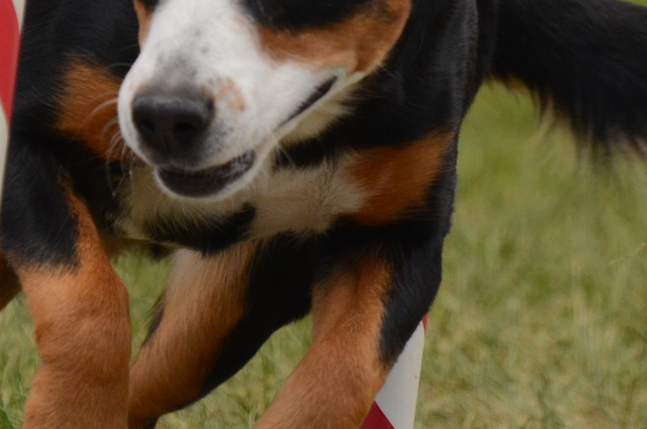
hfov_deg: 1.8
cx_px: 85
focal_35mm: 1133
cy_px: 65
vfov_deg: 1.2
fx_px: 20319
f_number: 5.6
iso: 800
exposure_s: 1/1600
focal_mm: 230
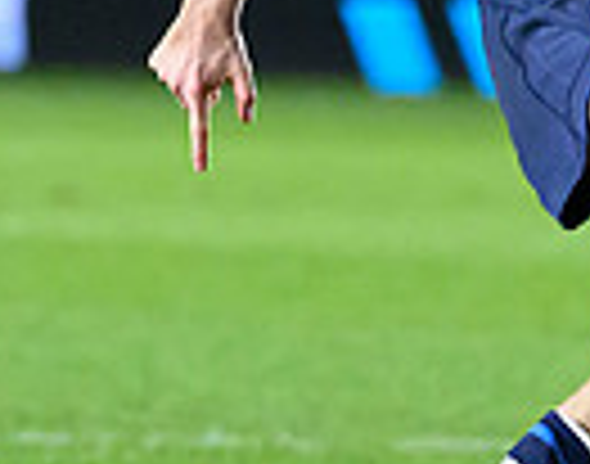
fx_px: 24804
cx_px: 596
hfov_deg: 1.4
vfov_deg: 1.1
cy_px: -5
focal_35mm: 1430
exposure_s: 1/800
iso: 8000
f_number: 4
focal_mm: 200
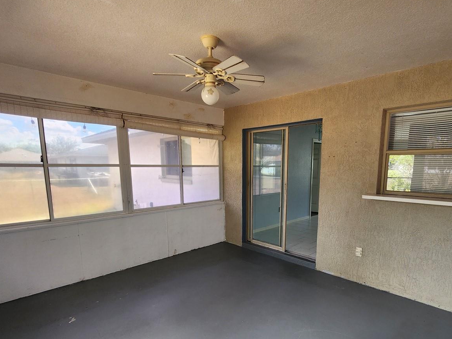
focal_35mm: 18
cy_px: 210
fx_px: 235
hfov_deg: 87.5
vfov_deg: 70.5
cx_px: 248
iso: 80
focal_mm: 2.2
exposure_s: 1/60
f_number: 2.2
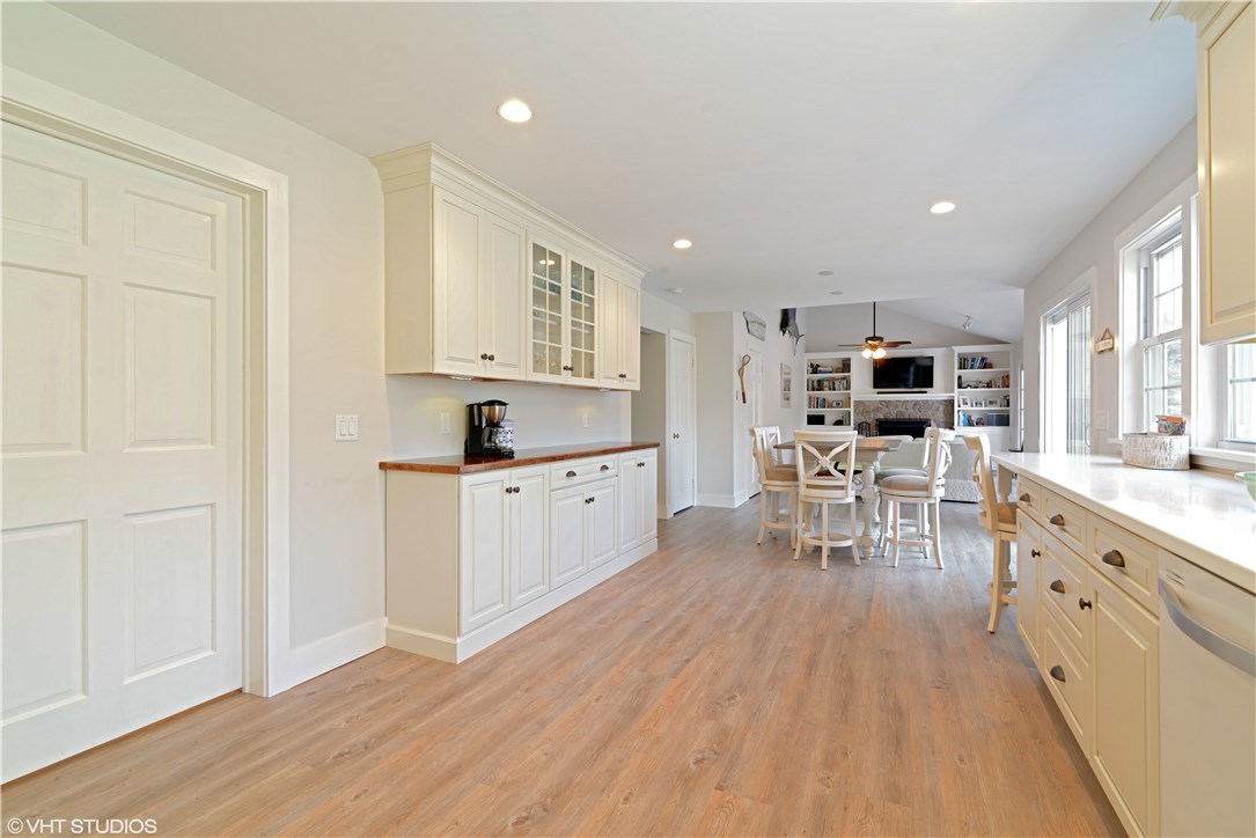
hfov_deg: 96.7
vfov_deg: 73.8
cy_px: 419
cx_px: 628
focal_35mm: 16
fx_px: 558
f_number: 8
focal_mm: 16
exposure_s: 1/1.67
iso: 200
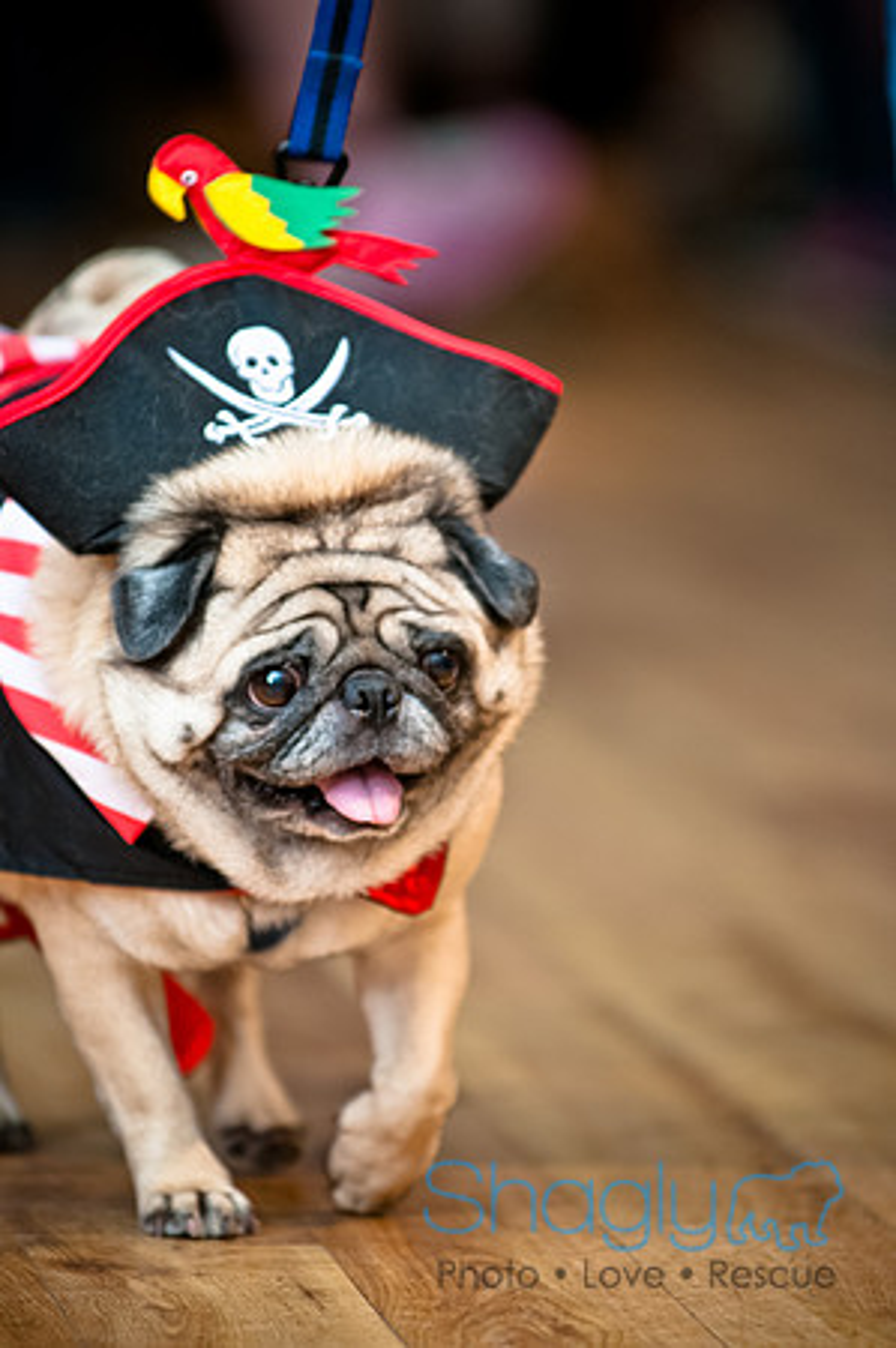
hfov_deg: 4.6
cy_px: 674
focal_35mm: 300
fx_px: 11225
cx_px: 448
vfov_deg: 6.9
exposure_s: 1/200
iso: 200
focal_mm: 200
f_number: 2.8
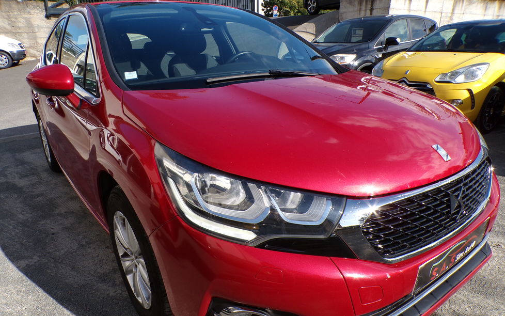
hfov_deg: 70.4
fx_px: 358
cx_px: 250
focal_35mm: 26
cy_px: 182
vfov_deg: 47.5
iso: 100
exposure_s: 1/480
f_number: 4.4
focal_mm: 4.3
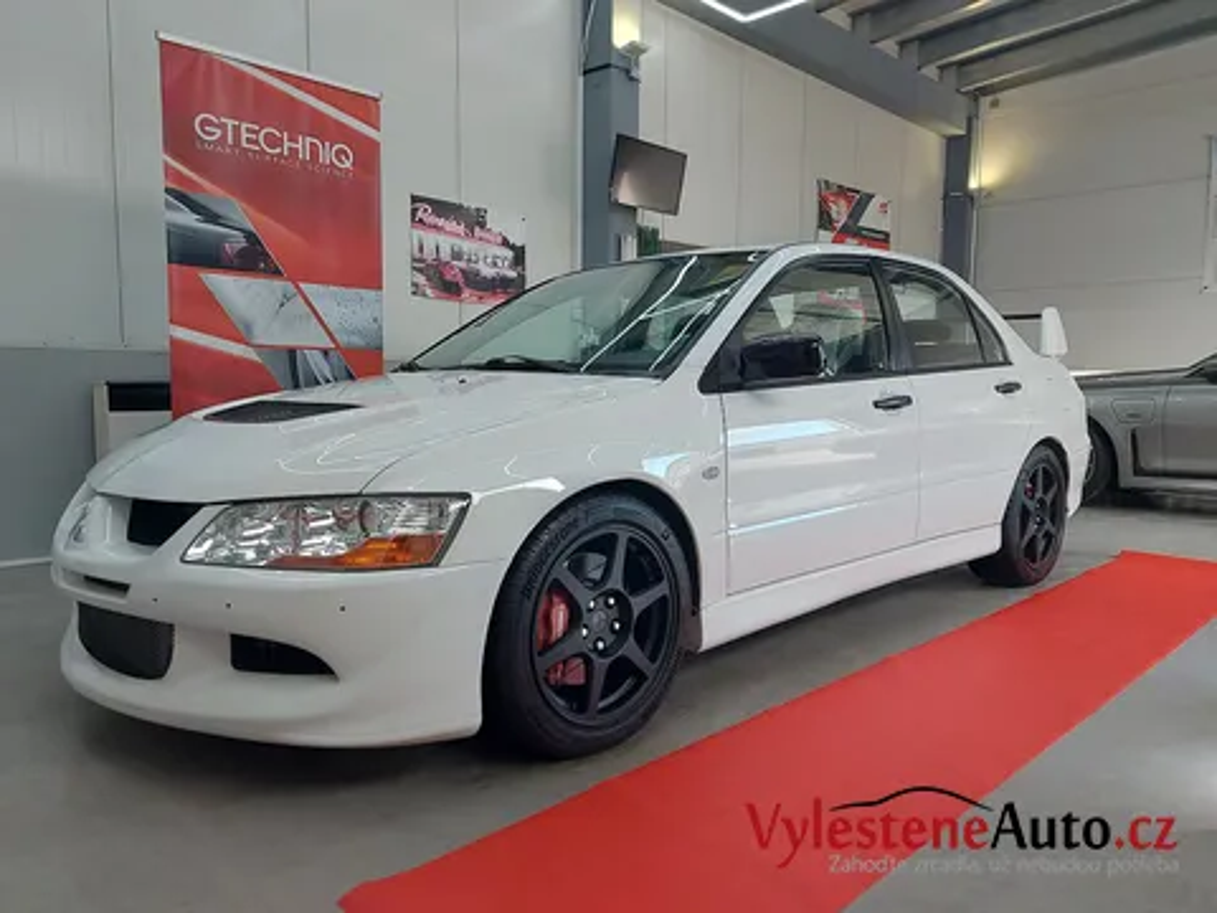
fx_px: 844
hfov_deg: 71.6
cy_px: 456
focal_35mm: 24
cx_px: 608
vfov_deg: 56.8
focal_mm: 5.23
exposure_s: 1/100
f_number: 1.8
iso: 40
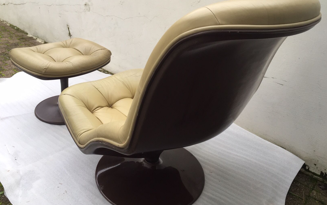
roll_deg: +0.7
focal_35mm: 31
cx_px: 163
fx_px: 276
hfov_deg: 61.2
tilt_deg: -20.2
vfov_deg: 40.6
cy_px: 97
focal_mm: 4.15
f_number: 2.2
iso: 40
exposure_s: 1/100
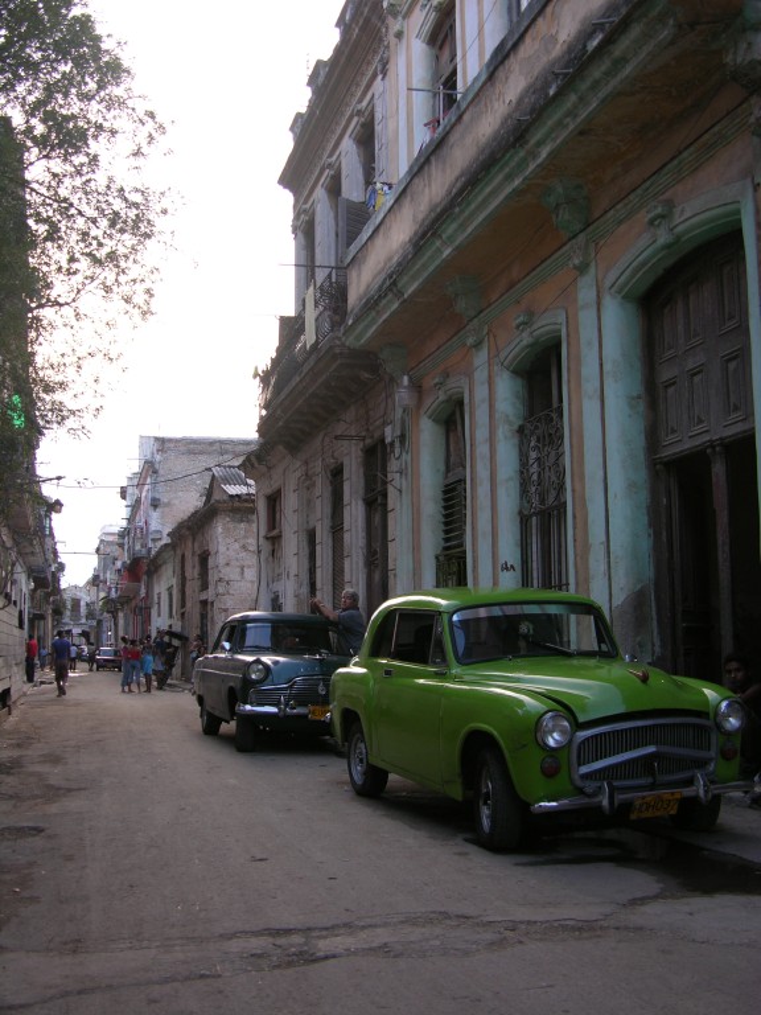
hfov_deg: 38.7
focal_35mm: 37
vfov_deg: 50.1
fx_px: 1085
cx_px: 380
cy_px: 508
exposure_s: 1/28.4
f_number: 2.8
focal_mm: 9.5
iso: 50
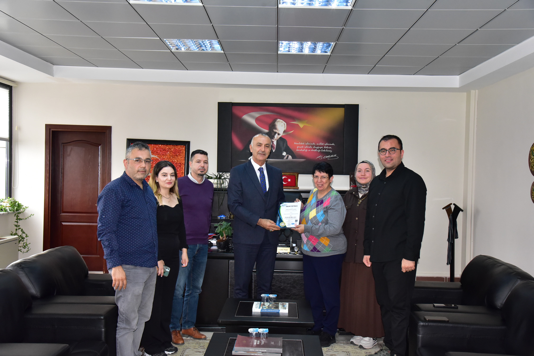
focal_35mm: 38
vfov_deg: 35.1
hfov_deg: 50.7
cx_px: 267
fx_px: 564
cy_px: 178
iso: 3200
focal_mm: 38
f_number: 7.1
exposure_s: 1/200
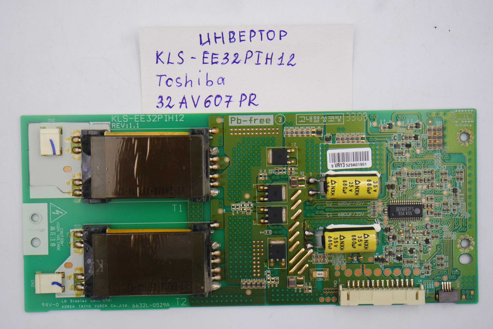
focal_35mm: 54
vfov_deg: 25.1
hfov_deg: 36.9
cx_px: 246
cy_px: 164
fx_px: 739
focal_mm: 20
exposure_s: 1/125
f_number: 5
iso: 200
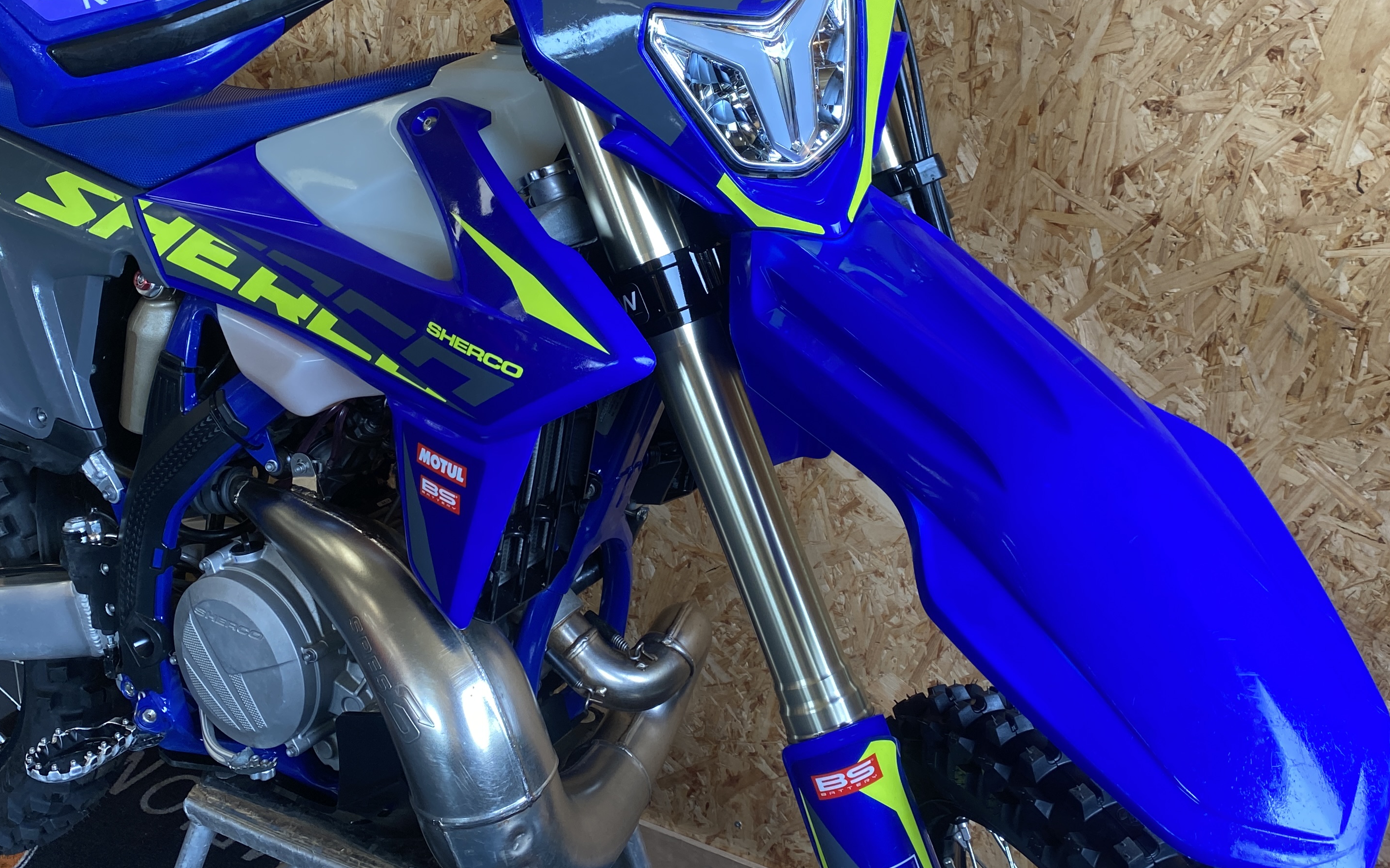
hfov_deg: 50.4
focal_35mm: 39
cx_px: 654
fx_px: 1477
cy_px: 296
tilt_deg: -17.1
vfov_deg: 32.5
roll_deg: -4.1
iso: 100
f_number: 1.8
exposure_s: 1/100
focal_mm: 4.25
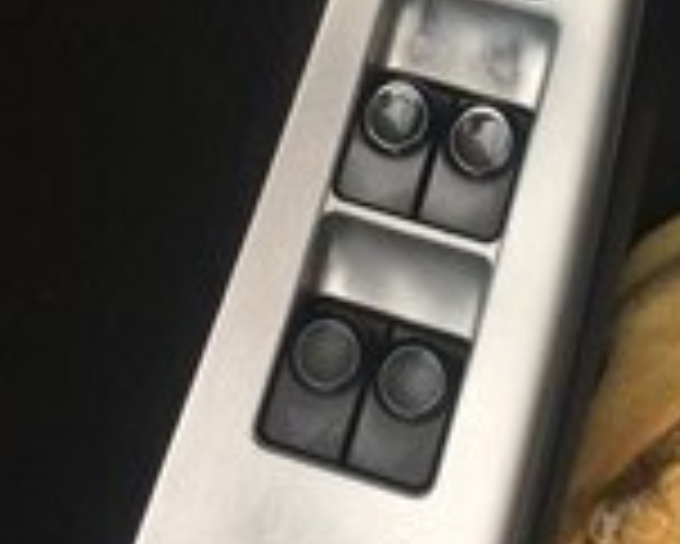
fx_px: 1873
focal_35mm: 93
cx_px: 423
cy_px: -225
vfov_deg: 15.5
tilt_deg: -46.8
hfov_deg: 20.5
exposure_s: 1/178
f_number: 2.2
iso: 25
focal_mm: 4.15
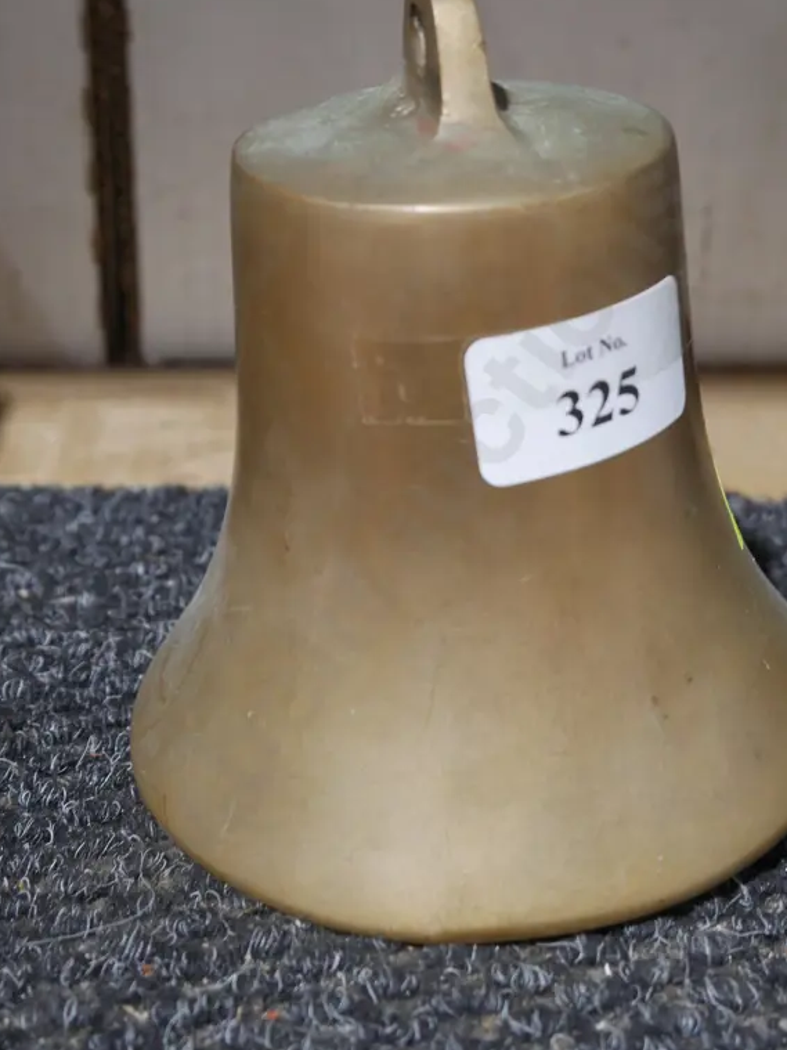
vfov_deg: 35.5
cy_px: 477
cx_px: 455
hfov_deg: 27.0
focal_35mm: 54
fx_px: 1637
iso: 1000
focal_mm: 20
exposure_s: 1/60
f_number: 4.5
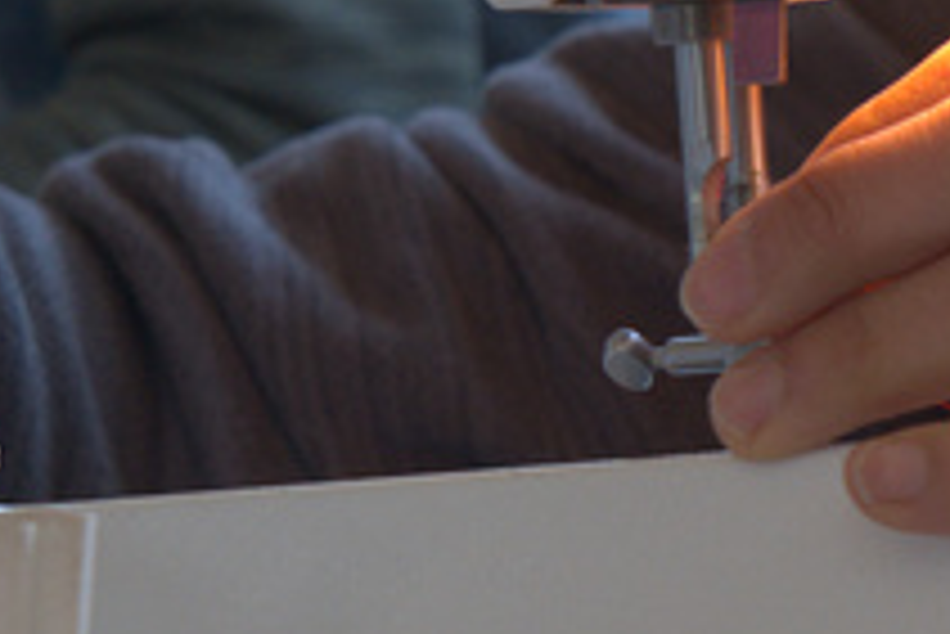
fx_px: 8212
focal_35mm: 311
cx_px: 1585
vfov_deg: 4.4
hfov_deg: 6.5
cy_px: -281
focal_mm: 60
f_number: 5.6
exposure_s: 1/60
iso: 1000
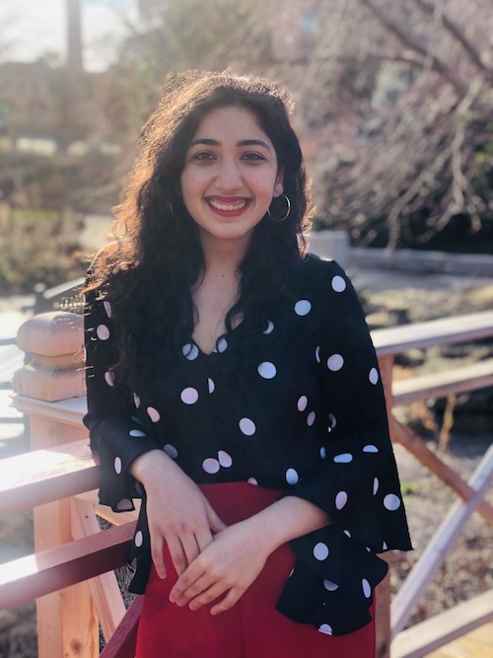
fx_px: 1083
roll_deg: +0.2
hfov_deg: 25.7
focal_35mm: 57
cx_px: 246
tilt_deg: -8.1
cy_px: 329
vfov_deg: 33.8
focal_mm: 6.6
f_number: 2.8
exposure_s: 1/196
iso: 20
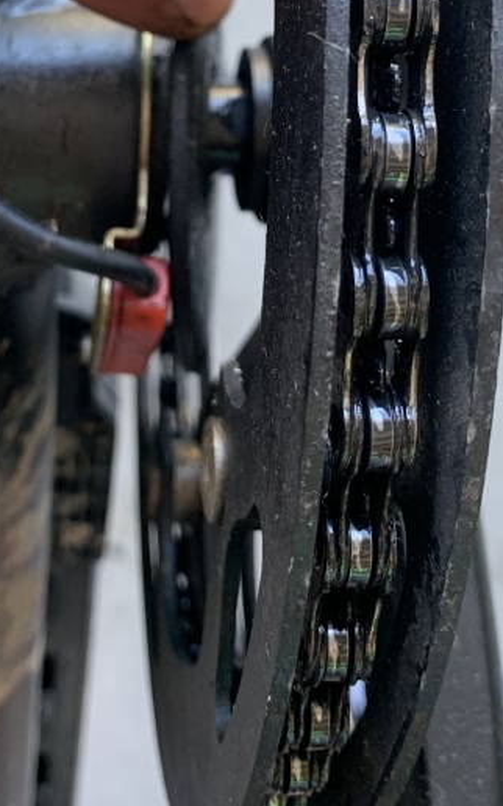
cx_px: 166
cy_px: 114
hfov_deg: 22.6
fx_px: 1252
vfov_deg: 34.1
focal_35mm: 57
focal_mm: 4.25
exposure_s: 1/91
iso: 100
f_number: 1.8
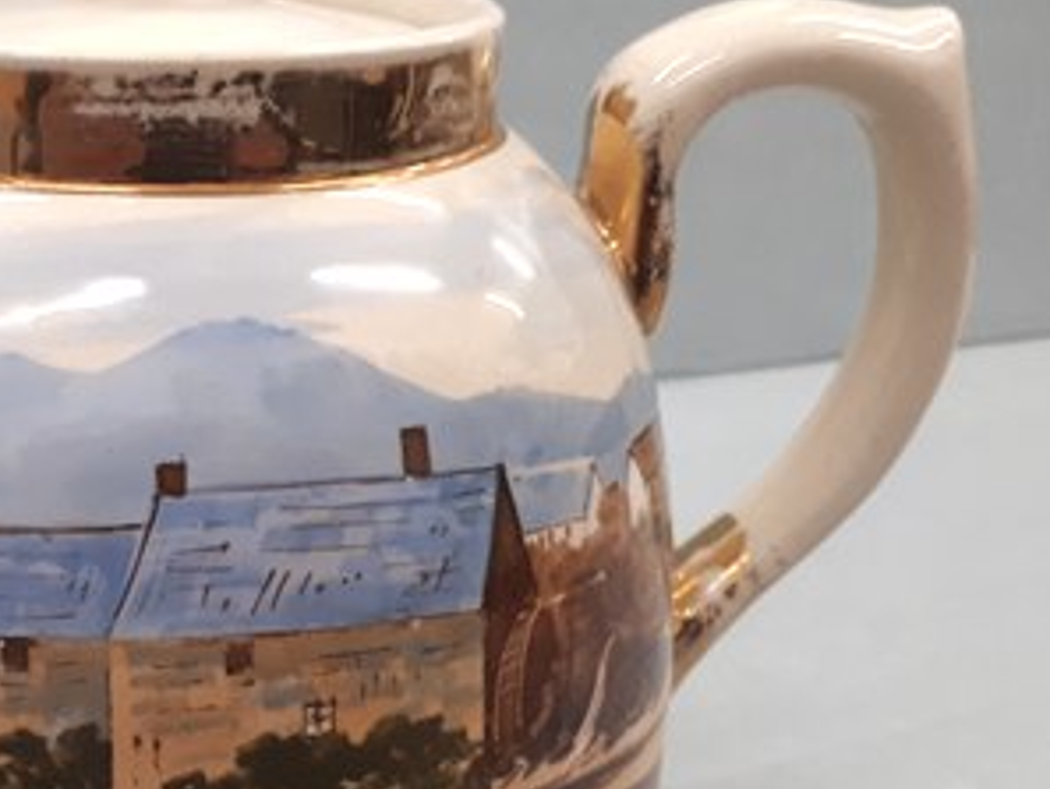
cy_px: 495
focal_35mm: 59
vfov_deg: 24.8
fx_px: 1790
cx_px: 46
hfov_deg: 30.8
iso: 125
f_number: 1.9
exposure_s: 1/33
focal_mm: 3.6
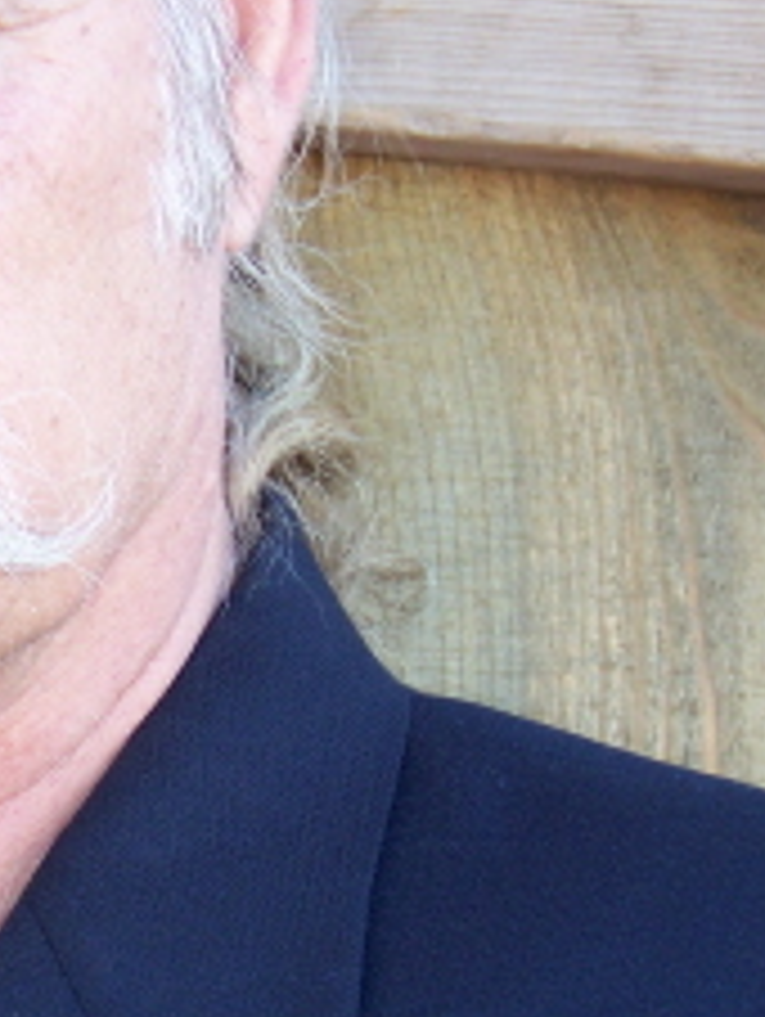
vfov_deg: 7.3
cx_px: -70
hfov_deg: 5.5
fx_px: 7970
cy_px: 641
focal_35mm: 271
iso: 64
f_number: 3.2
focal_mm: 16.2
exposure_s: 1/40
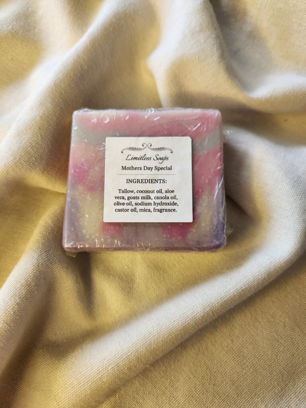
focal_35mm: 23
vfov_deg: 73.9
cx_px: 153
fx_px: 271
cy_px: 204
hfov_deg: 58.9
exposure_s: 1/120
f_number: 1.8
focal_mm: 5.4
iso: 200
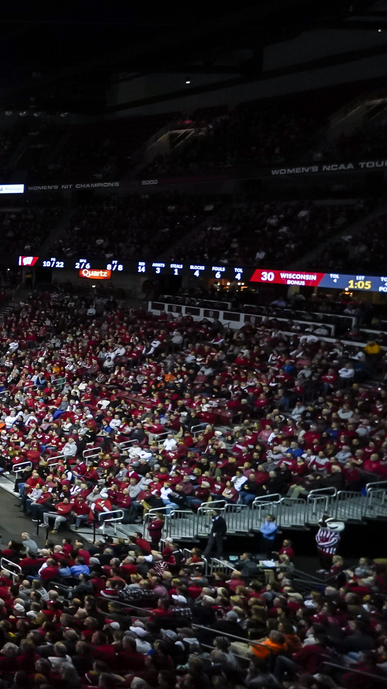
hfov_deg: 19.1
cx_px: -393
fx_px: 639
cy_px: 277
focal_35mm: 35
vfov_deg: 56.2
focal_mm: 12
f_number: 4
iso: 3200
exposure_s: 1/640
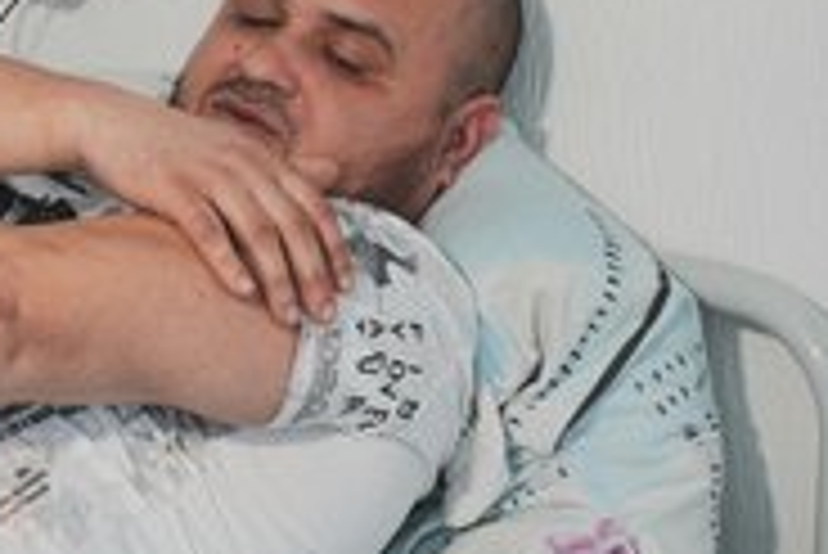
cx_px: -22
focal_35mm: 163
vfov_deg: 8.4
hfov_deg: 12.4
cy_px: 142
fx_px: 3752
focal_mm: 75
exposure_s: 1/161
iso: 1600
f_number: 4.5
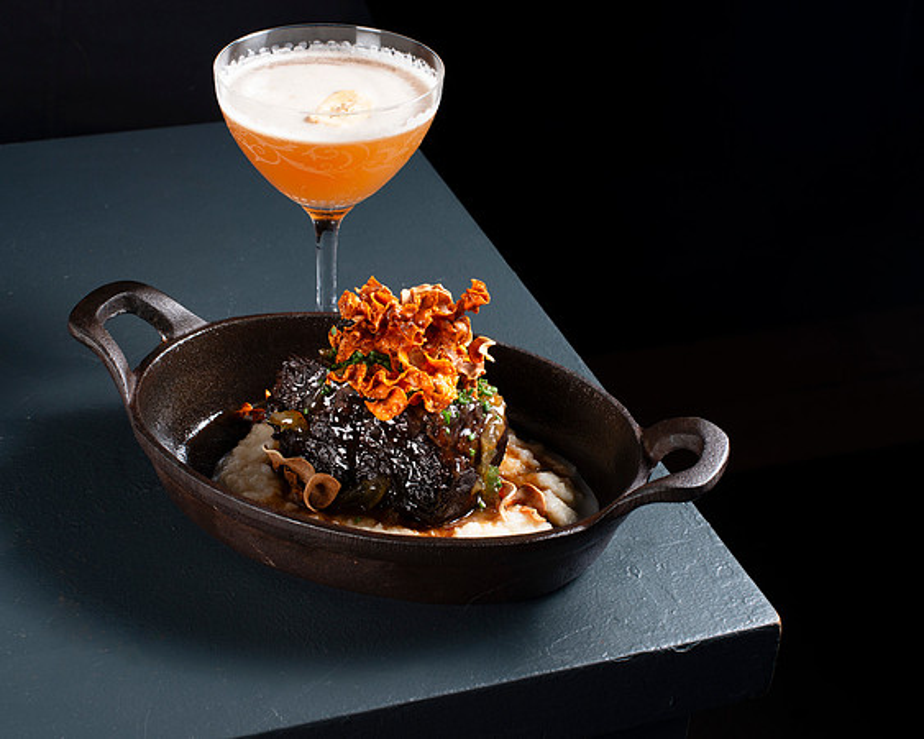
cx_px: 436
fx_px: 1611
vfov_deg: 25.8
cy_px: 384
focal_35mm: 59
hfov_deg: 32.0
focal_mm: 50
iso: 200
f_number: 10
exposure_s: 1/200
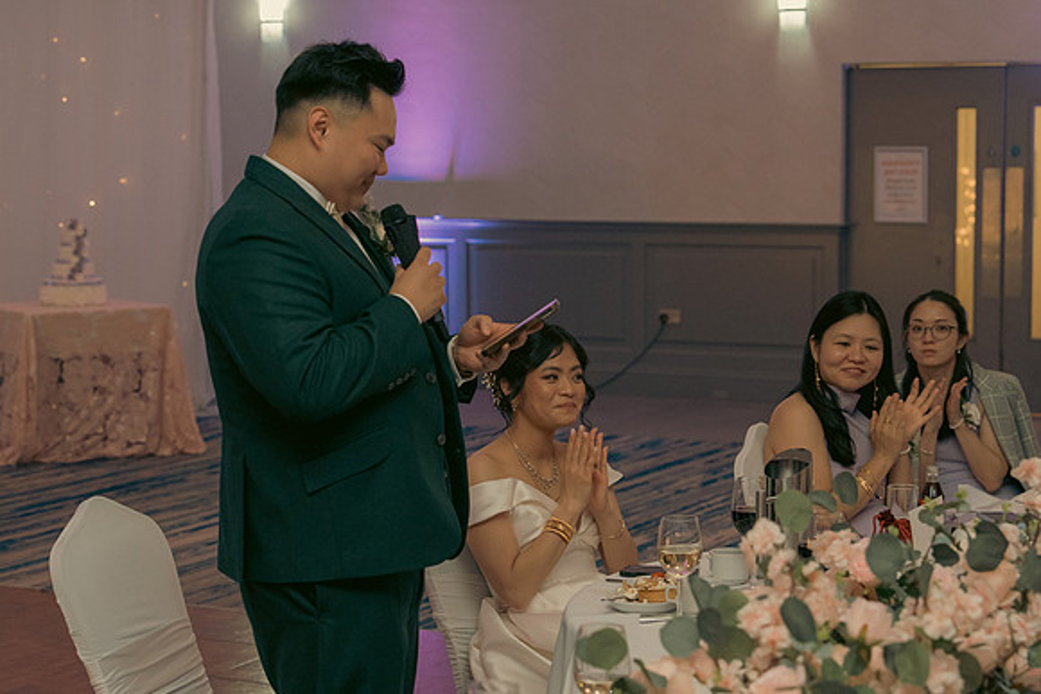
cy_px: 347
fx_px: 2343
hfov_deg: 25.1
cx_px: 520
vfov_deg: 16.9
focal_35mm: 81
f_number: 3.5
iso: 2500
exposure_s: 1/160
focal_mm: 54
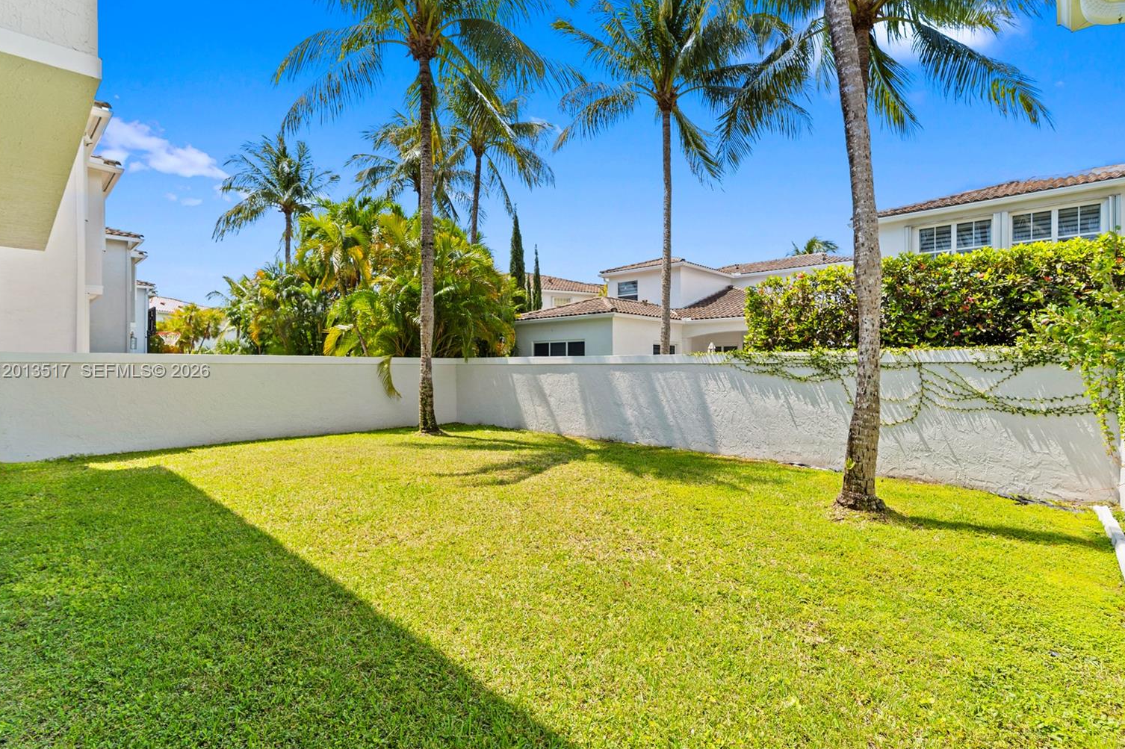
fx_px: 531
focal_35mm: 17
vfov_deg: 70.4
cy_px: 372
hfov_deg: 93.3
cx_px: 574
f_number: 5
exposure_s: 1/50
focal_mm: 16
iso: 100
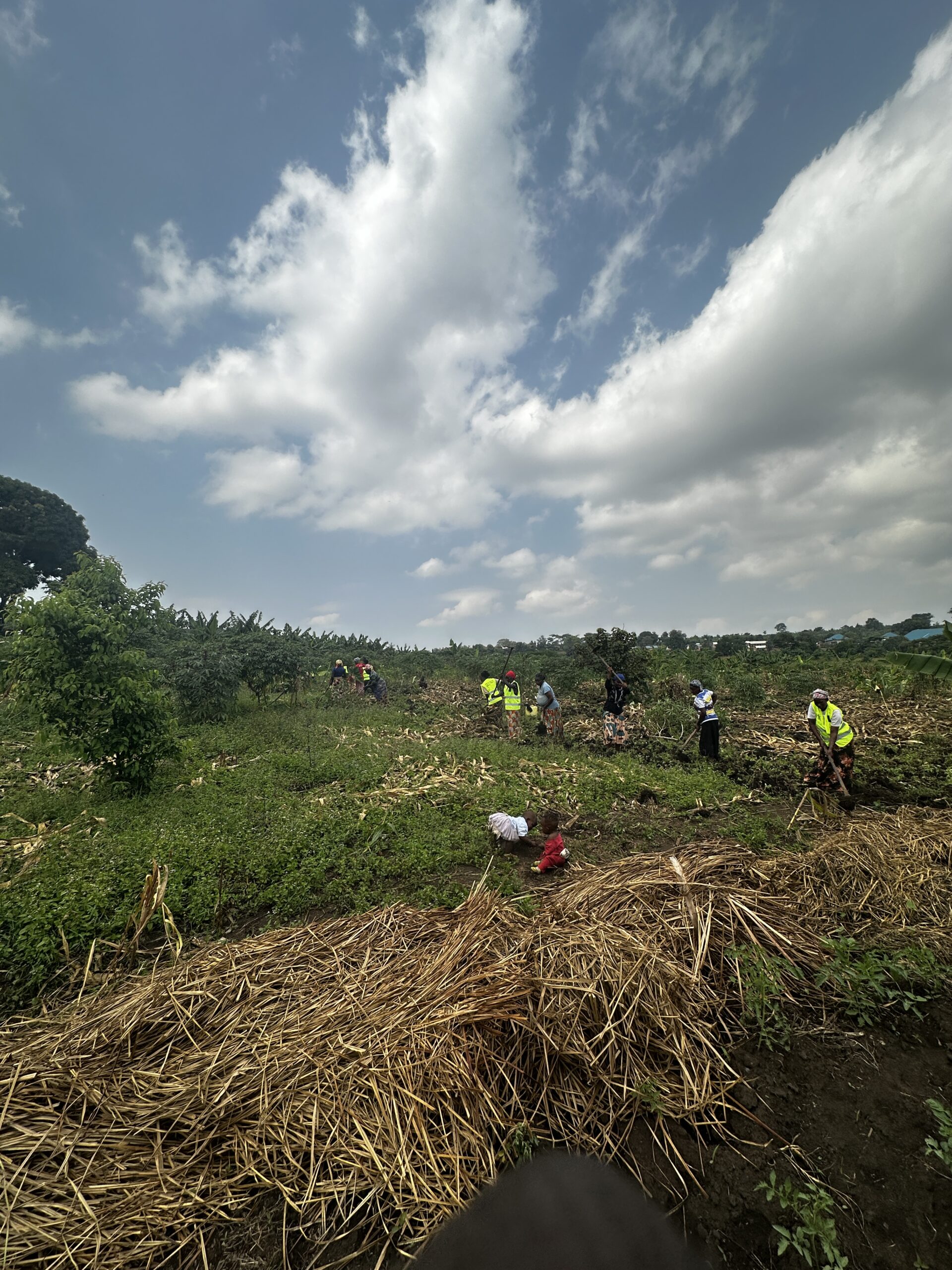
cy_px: 635
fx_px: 513
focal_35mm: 14
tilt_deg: +3.5
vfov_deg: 102.1
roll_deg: +1.4
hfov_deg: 85.7
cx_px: 476
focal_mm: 2.22
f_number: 2.2
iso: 40
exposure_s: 1/1770
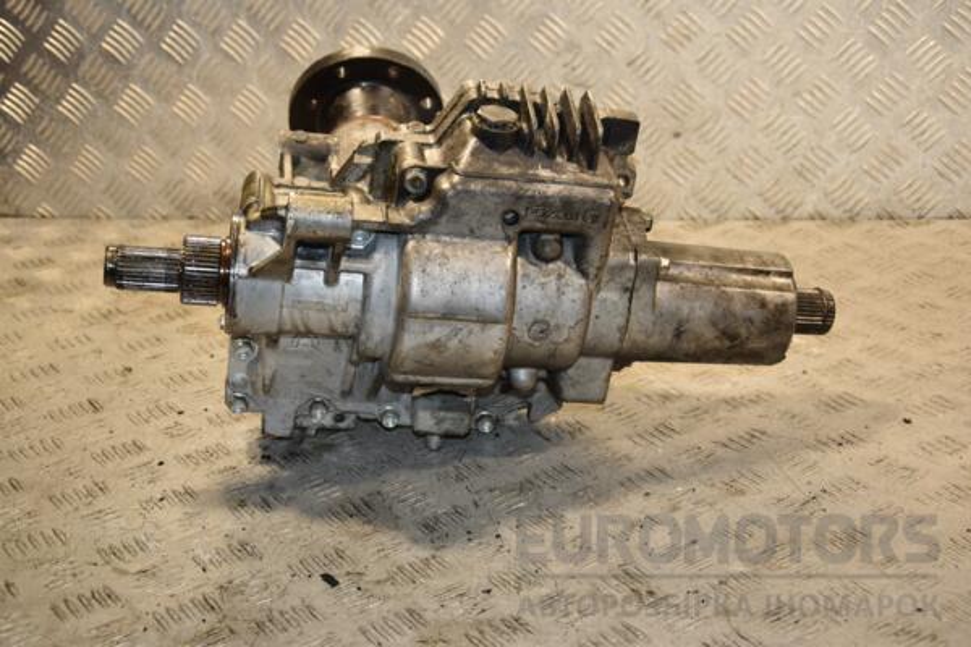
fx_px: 1537
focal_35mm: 57
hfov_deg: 35.1
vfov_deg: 23.8
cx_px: 486
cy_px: 324
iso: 800
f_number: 5
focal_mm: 38
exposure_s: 1/200
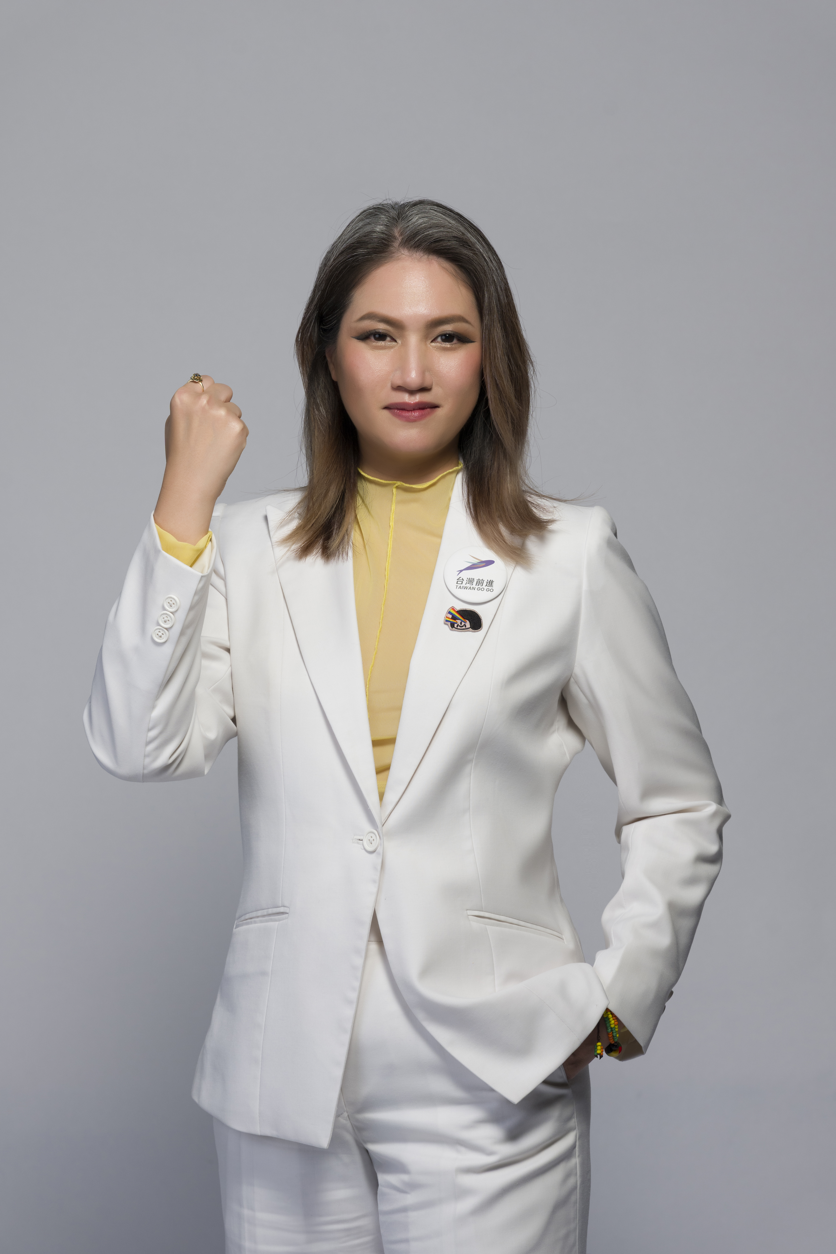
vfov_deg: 14.8
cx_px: 418
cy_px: 627
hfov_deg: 9.9
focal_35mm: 139
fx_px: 4841
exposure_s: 1/160
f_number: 8
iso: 400
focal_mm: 139
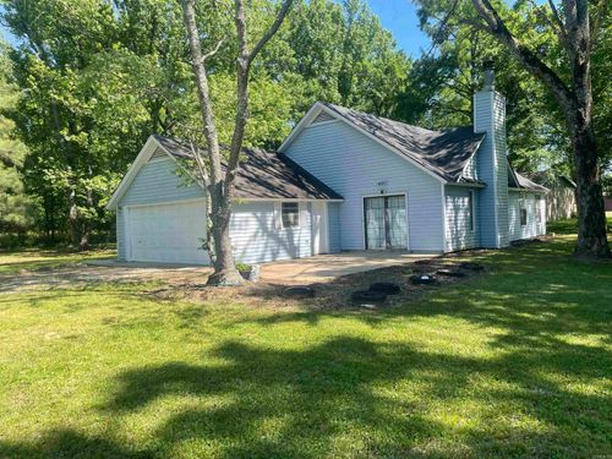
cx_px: 306
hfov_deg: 67.3
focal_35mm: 26
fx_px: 460
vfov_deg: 53.1
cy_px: 230
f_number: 1.6
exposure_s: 1/875
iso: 32
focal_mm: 4.2
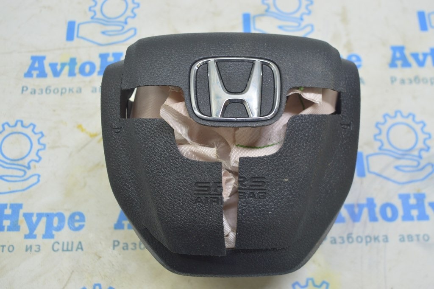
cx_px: 217
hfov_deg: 48.0
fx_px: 488
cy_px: 144
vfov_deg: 33.0
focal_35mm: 40
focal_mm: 27
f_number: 5.6
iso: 400
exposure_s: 1/20
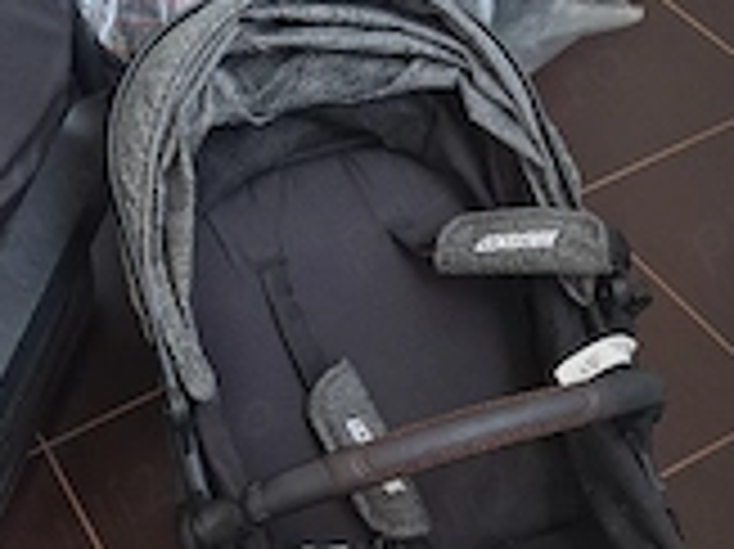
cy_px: 207
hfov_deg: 32.3
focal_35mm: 59
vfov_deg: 24.7
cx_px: 221
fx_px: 1250
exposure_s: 1/50
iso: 64
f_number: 1.8
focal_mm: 5.23
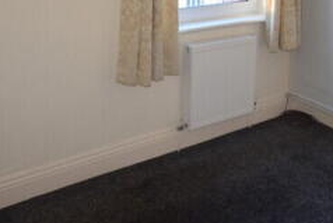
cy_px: -22
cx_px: 188
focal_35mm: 45
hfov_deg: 43.2
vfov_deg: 27.2
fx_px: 420
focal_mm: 11
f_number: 5
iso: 800
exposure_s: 1/100
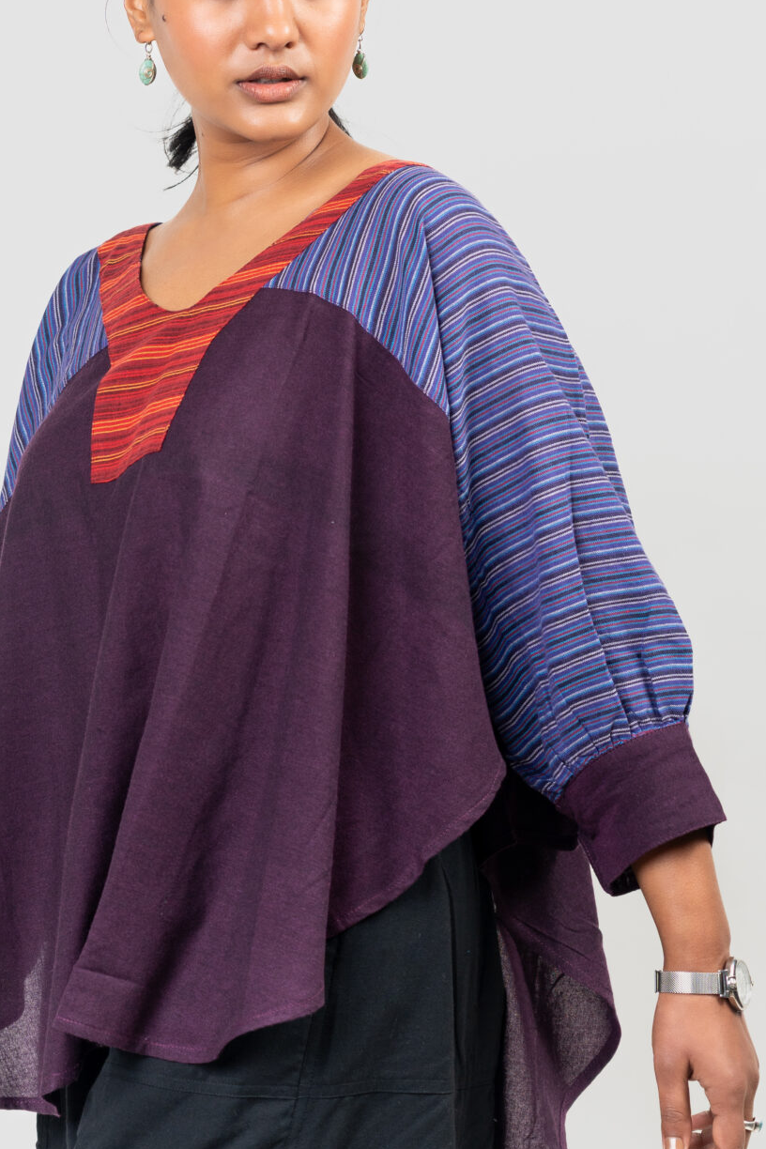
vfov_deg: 12.7
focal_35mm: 161
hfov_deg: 8.5
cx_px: 214
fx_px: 5138
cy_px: 394
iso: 200
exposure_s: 1/200
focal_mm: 77
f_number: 4
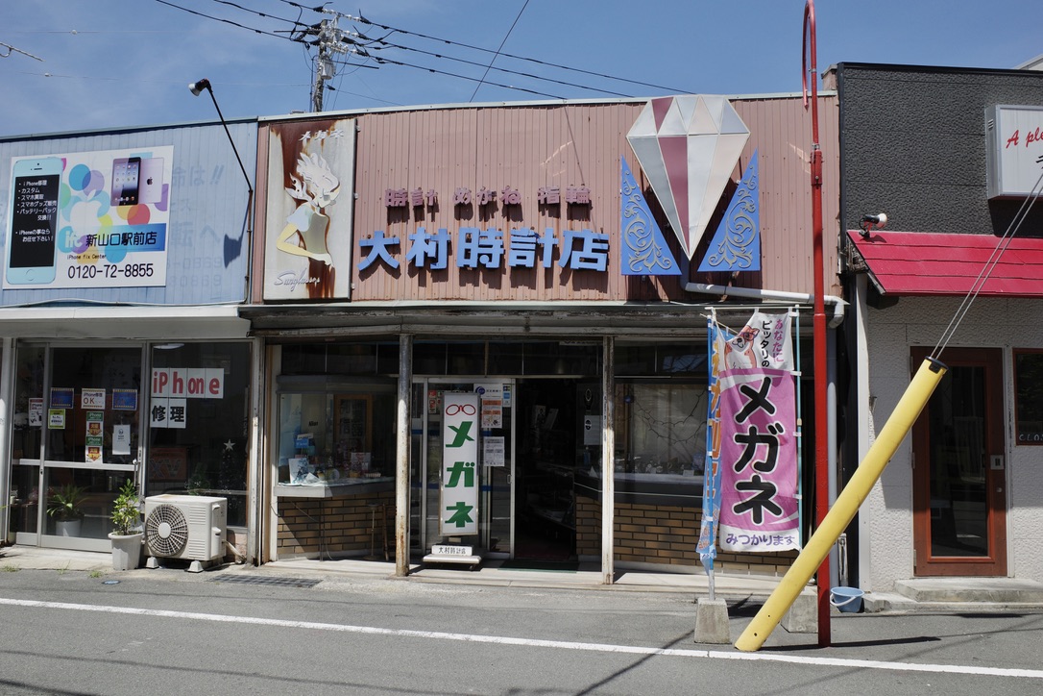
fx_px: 811
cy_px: 348
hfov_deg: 65.5
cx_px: 522
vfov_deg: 46.4
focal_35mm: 28
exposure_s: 1/500
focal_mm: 18.3
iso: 100
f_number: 5.6
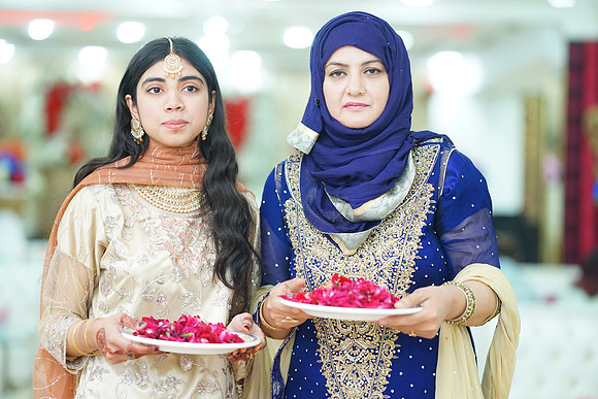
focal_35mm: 85
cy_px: 200
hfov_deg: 23.9
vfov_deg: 16.1
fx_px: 1412
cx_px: 299
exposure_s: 1/160
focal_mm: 85
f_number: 1.7
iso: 640
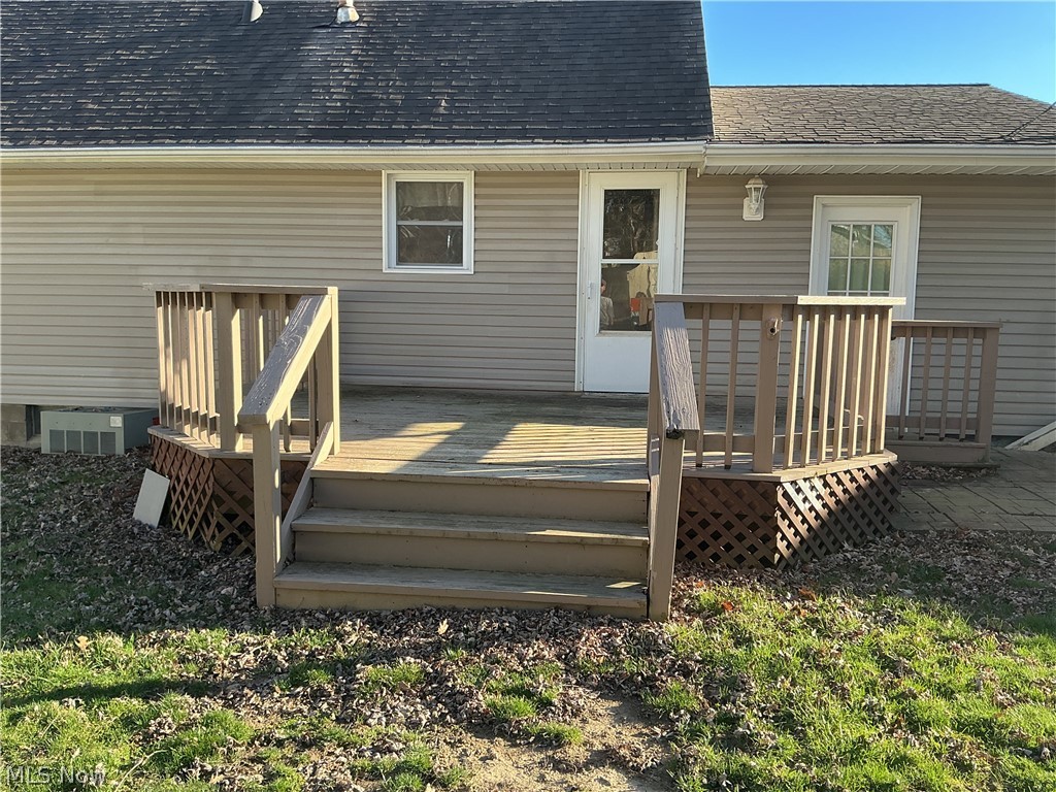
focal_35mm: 29
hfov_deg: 61.7
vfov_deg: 48.2
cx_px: 528
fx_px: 885
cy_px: 396
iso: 25
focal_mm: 3
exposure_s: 1/235
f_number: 1.8
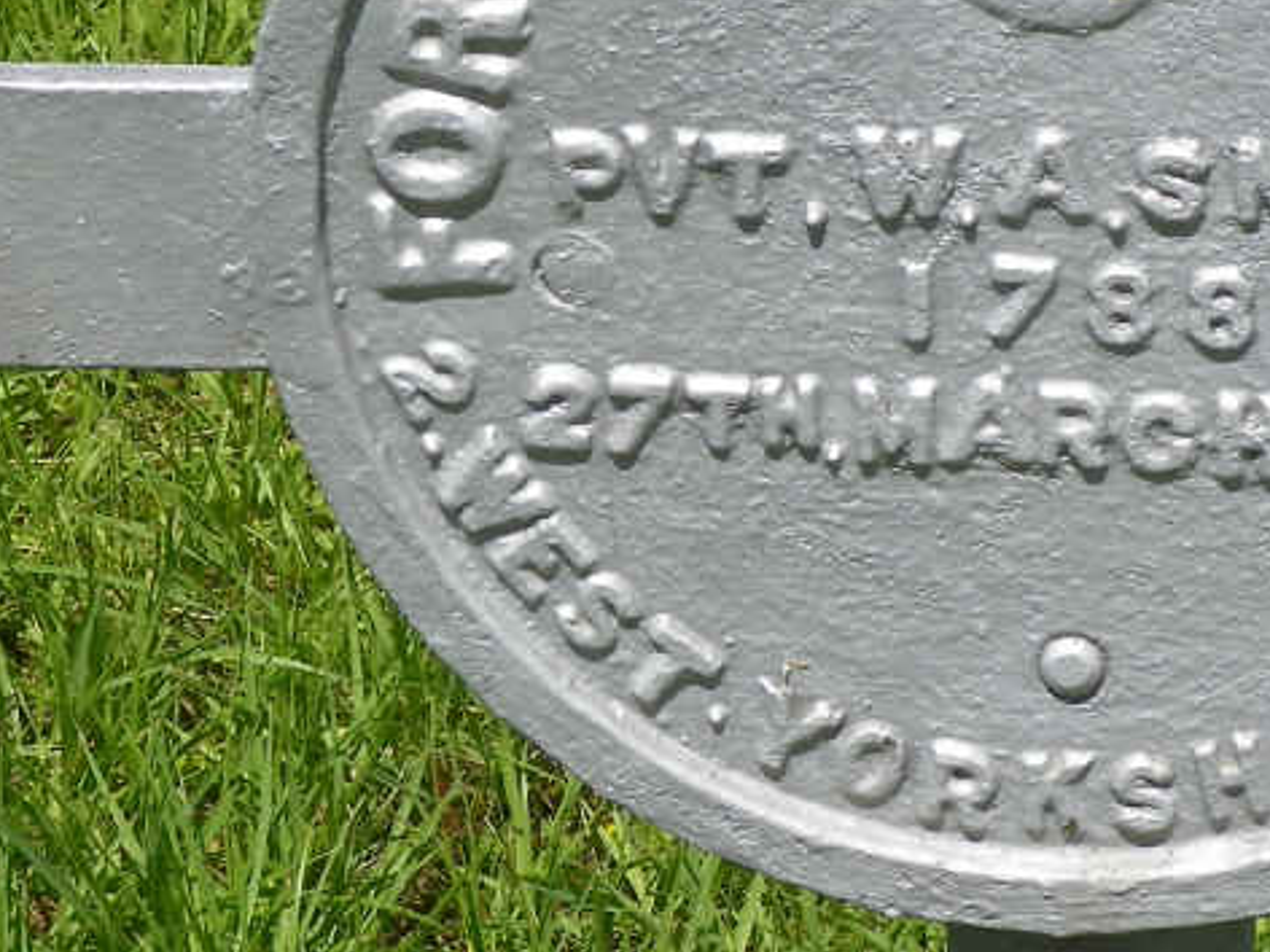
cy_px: 186
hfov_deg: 8.6
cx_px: 1109
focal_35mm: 229
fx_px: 8402
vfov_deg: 6.5
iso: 64
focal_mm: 16
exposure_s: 1/320
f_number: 5.6
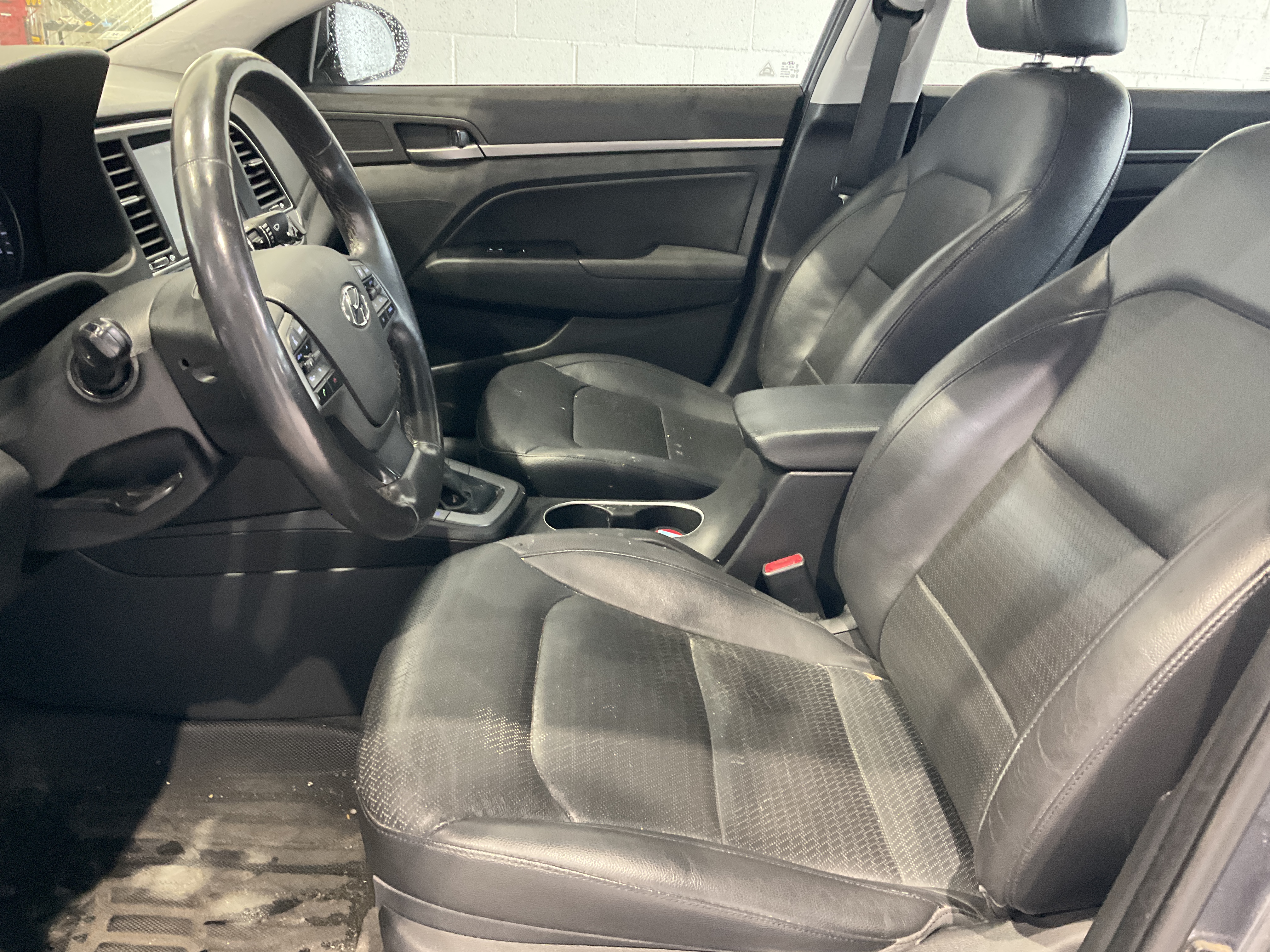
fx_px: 1064
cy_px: 476
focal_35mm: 29
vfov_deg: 48.2
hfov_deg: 61.7
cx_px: 635
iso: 400
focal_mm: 3
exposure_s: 1/30
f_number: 1.8
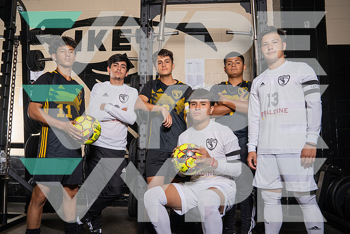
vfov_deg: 45.2
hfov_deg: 63.9
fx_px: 281
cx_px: 175
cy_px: 117
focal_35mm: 29
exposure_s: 1/250
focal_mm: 27
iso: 320
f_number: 9
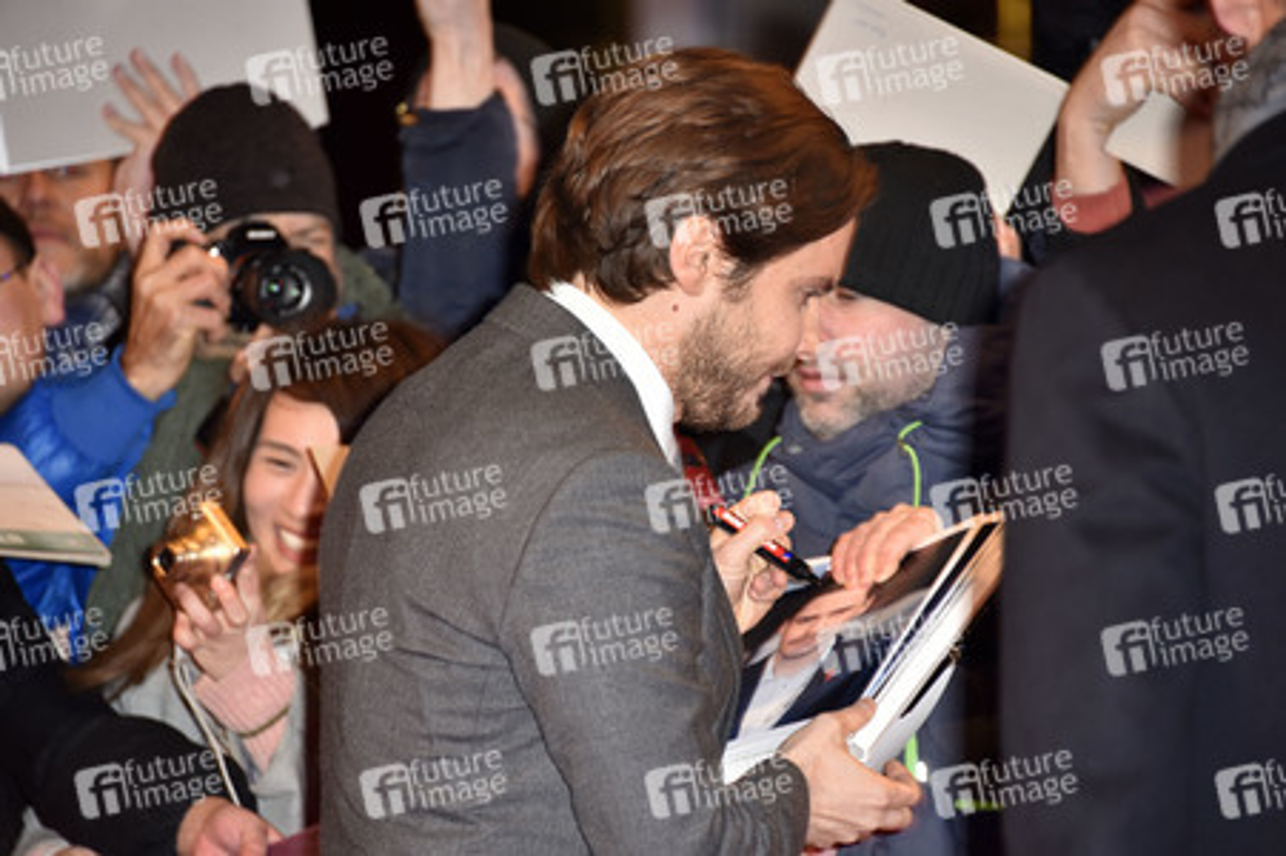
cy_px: 428
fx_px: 10709
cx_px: 643
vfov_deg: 4.6
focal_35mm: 300
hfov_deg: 6.9
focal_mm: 300
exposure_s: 1/50
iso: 640
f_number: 5.6
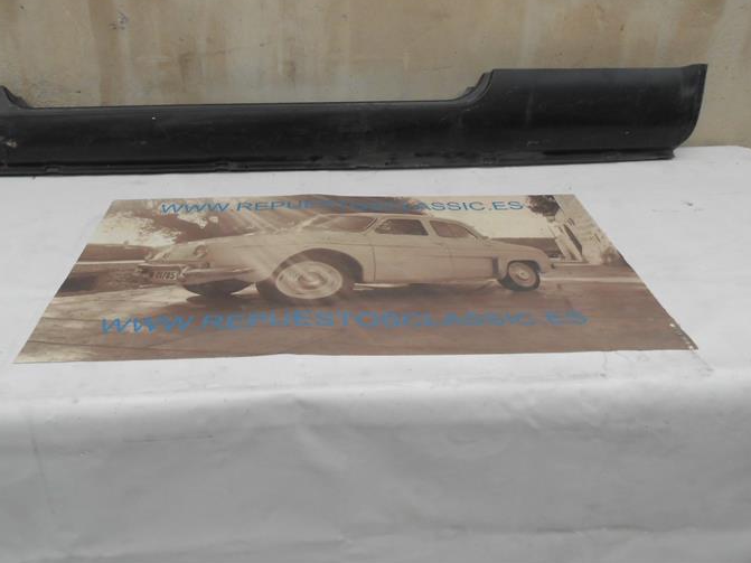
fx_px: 672
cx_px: 349
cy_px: 232
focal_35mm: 31
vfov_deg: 45.2
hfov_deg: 58.3
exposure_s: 1/30
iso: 160
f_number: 3.5
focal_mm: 4.6
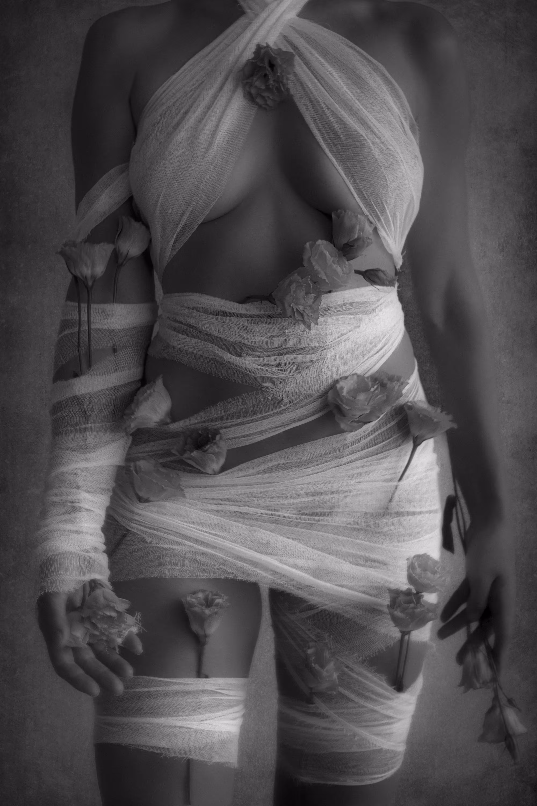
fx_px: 1231
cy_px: 403
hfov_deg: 24.6
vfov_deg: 36.2
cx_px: 268
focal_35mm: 55
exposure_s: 1/80
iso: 500
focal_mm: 55
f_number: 7.1
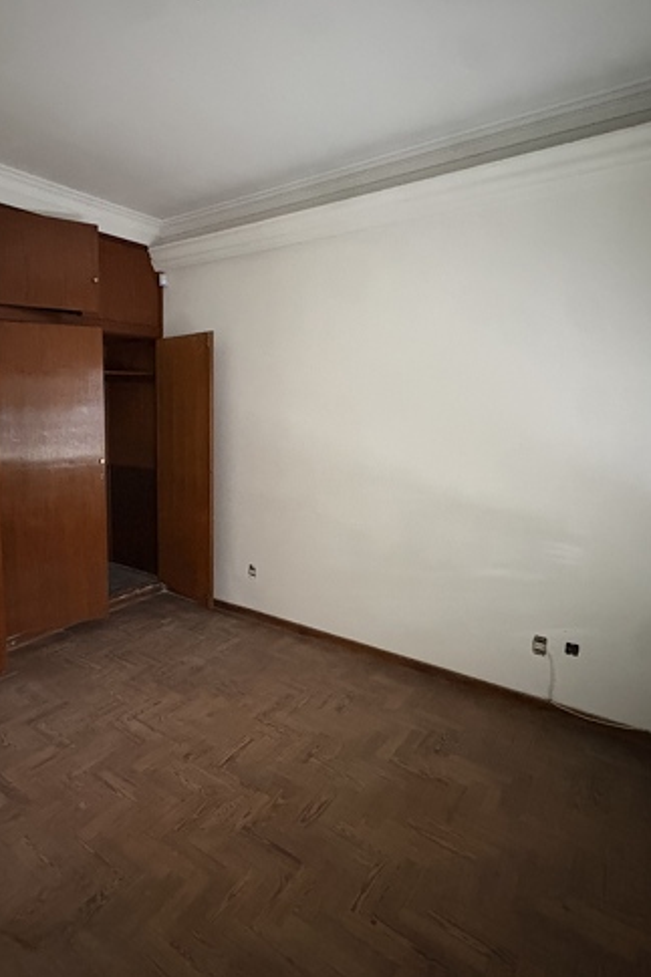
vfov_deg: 84.0
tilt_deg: -8.0
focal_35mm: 20
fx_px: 543
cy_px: 477
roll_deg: +0.7
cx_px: 202
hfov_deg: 60.0
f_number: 2.2
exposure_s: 1/30
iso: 1250
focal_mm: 2.22
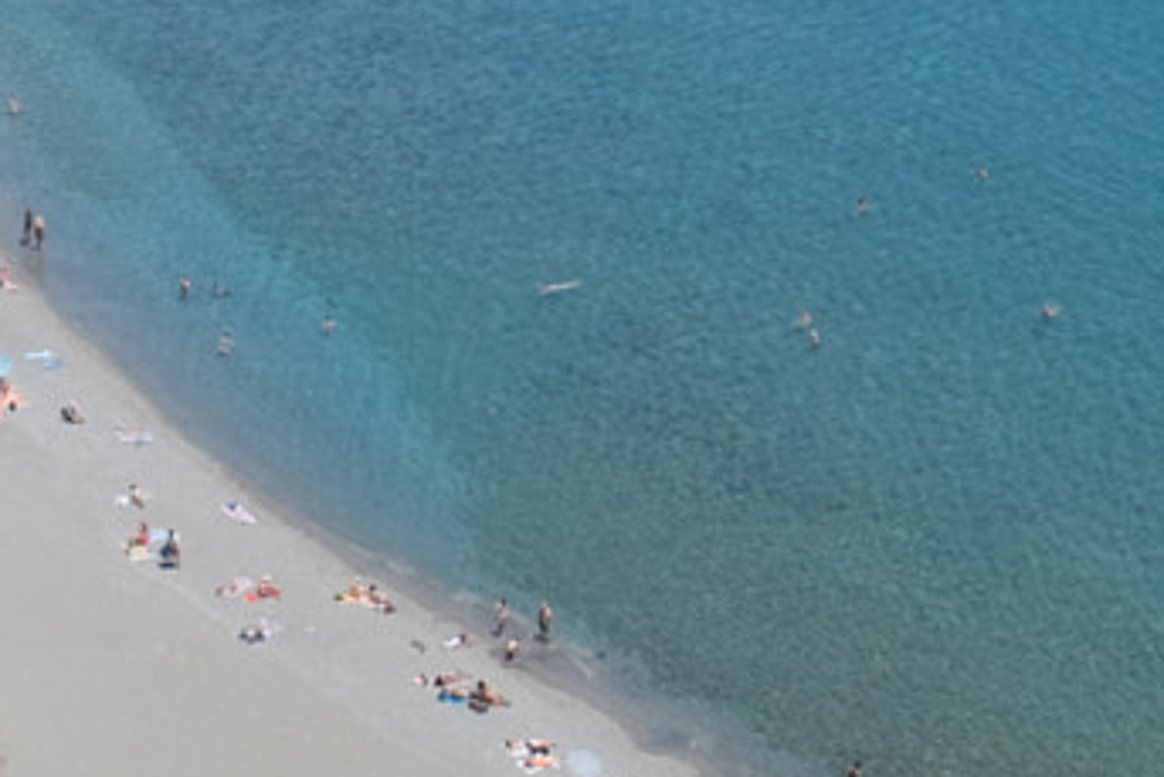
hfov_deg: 16.2
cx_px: 397
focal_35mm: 126
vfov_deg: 10.5
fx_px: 4076
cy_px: -405
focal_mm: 18
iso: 800
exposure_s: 1/550
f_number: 8
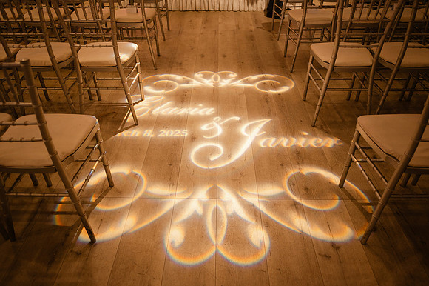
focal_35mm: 28
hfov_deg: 65.5
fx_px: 333
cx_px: 214
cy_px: 143
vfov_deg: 46.4
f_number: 2.8
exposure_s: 1/60
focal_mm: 28
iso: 400
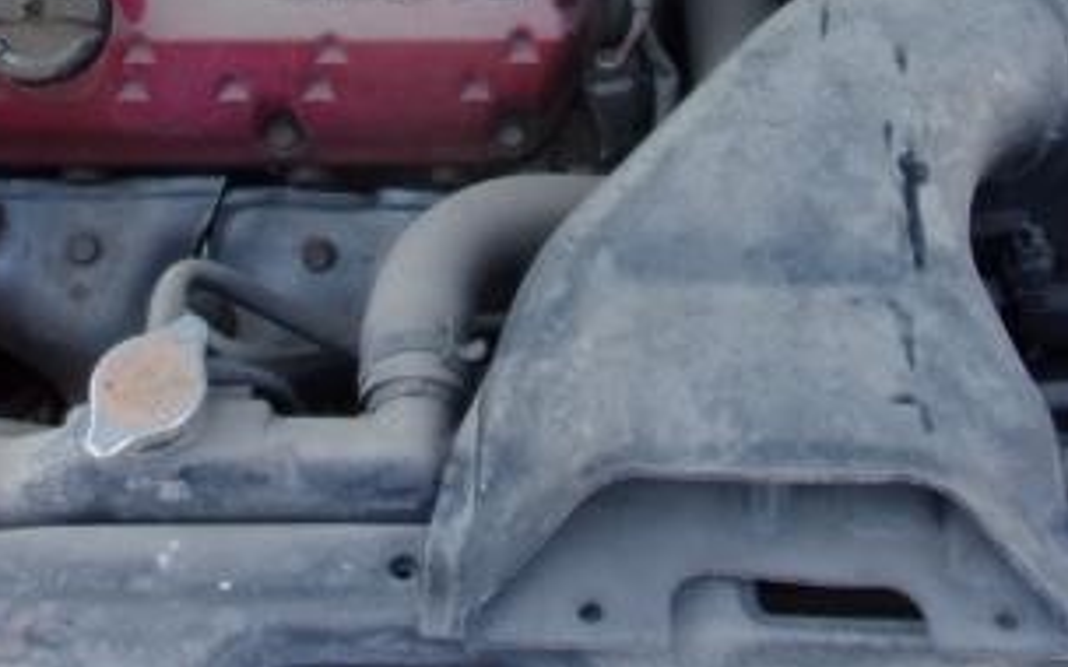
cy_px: -204
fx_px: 1950
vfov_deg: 18.1
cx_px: 516
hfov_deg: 30.6
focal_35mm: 67
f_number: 3.3
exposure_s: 1/150
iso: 80
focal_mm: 4.3
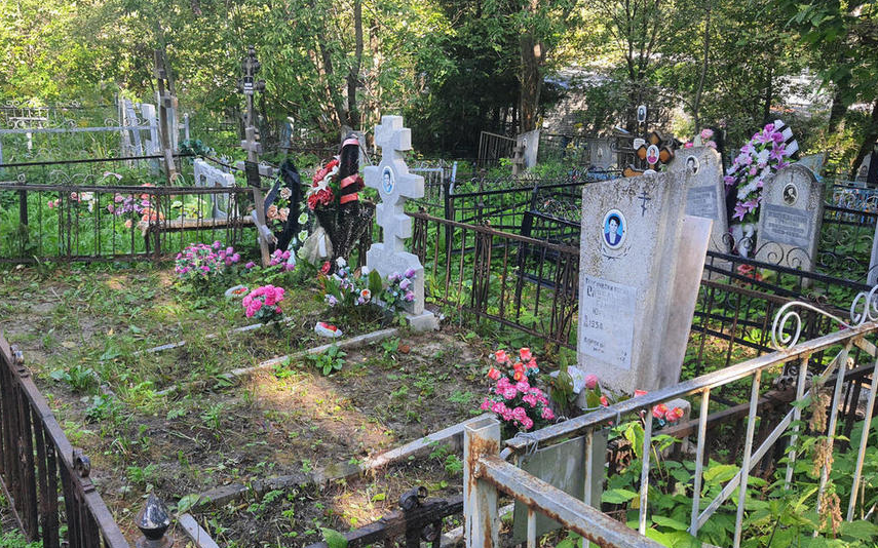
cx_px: 390
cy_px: 322
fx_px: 789
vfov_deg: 38.2
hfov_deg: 58.0
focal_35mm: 33
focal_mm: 4.32
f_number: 1.7
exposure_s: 1/163
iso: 50
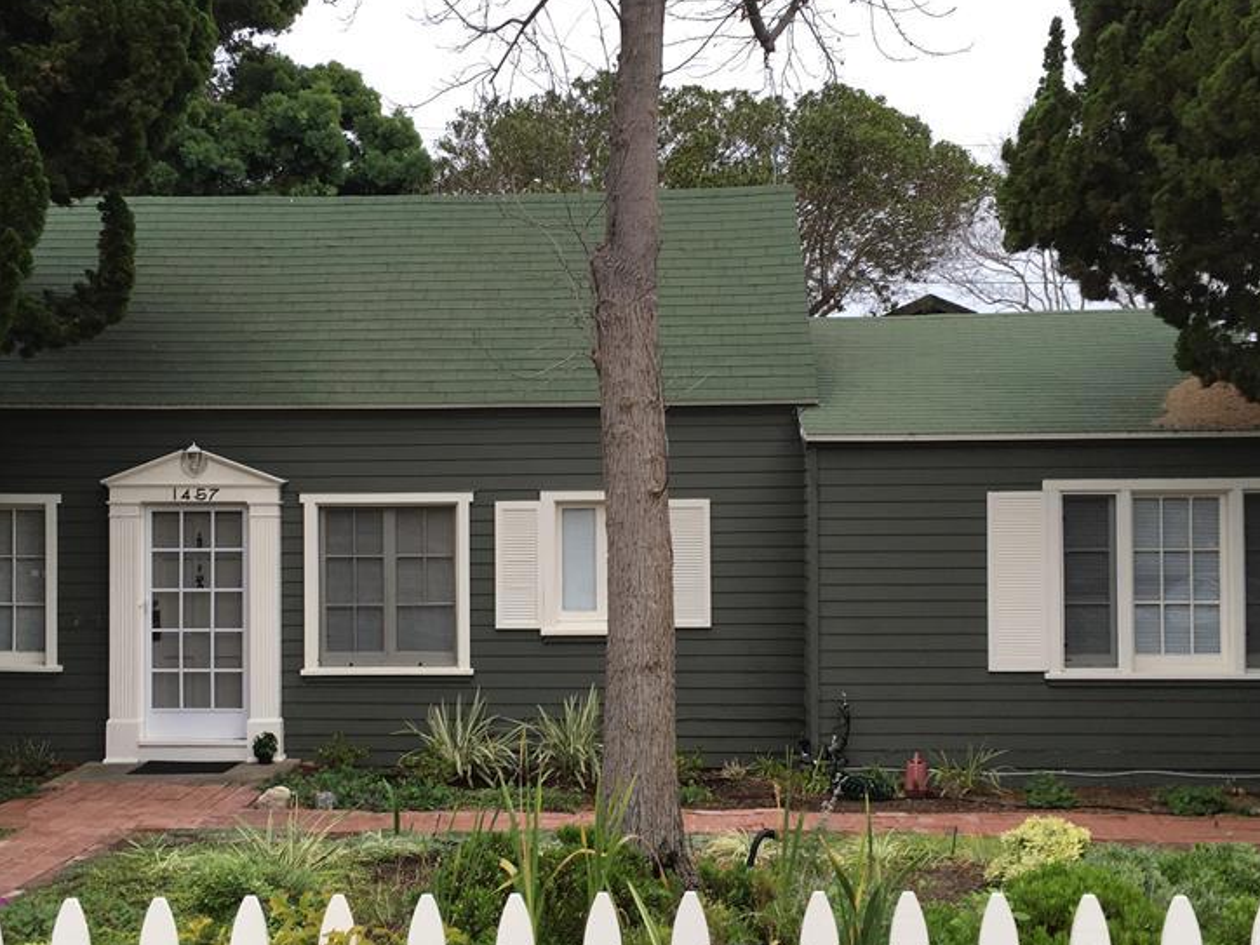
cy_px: 508
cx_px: 581
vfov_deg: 35.1
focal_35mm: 41
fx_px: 1492
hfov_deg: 45.7
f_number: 2.2
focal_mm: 4.15
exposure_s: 1/60
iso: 32
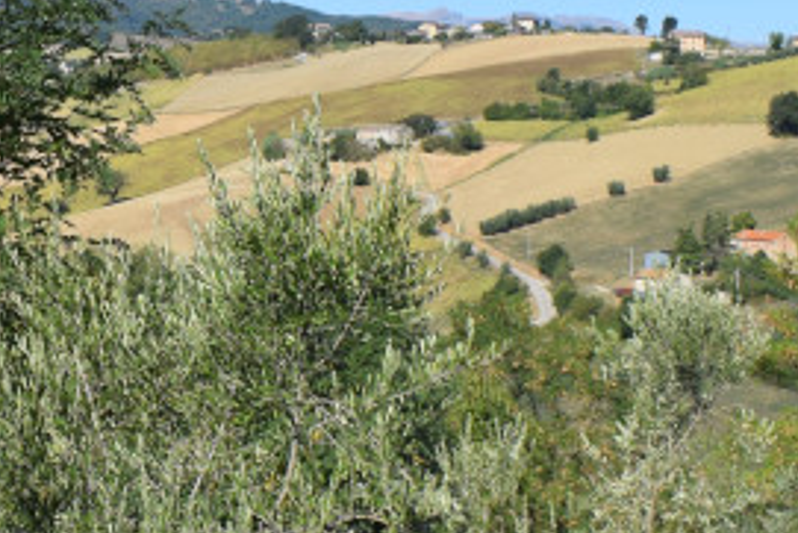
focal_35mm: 102
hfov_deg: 19.3
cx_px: -47
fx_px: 2262
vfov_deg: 13.4
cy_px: 178
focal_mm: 18
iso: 200
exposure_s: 1/400
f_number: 10
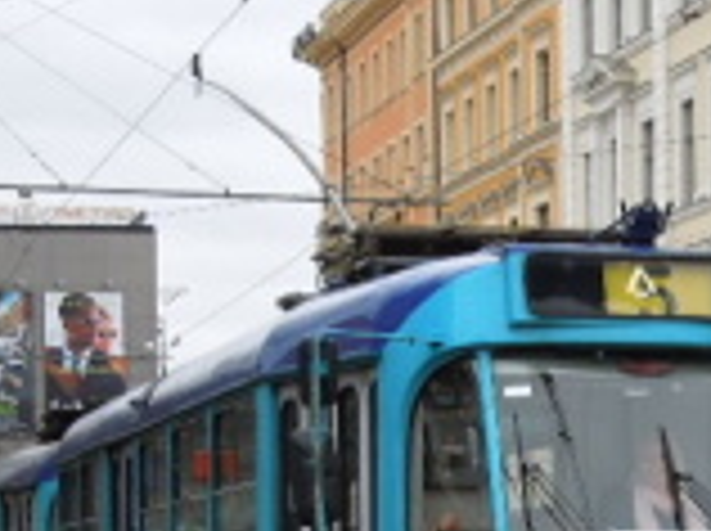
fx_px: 3117
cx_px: 806
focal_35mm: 152
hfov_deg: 12.8
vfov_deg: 9.6
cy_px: 619
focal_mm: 8.7
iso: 100
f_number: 4
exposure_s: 1/50
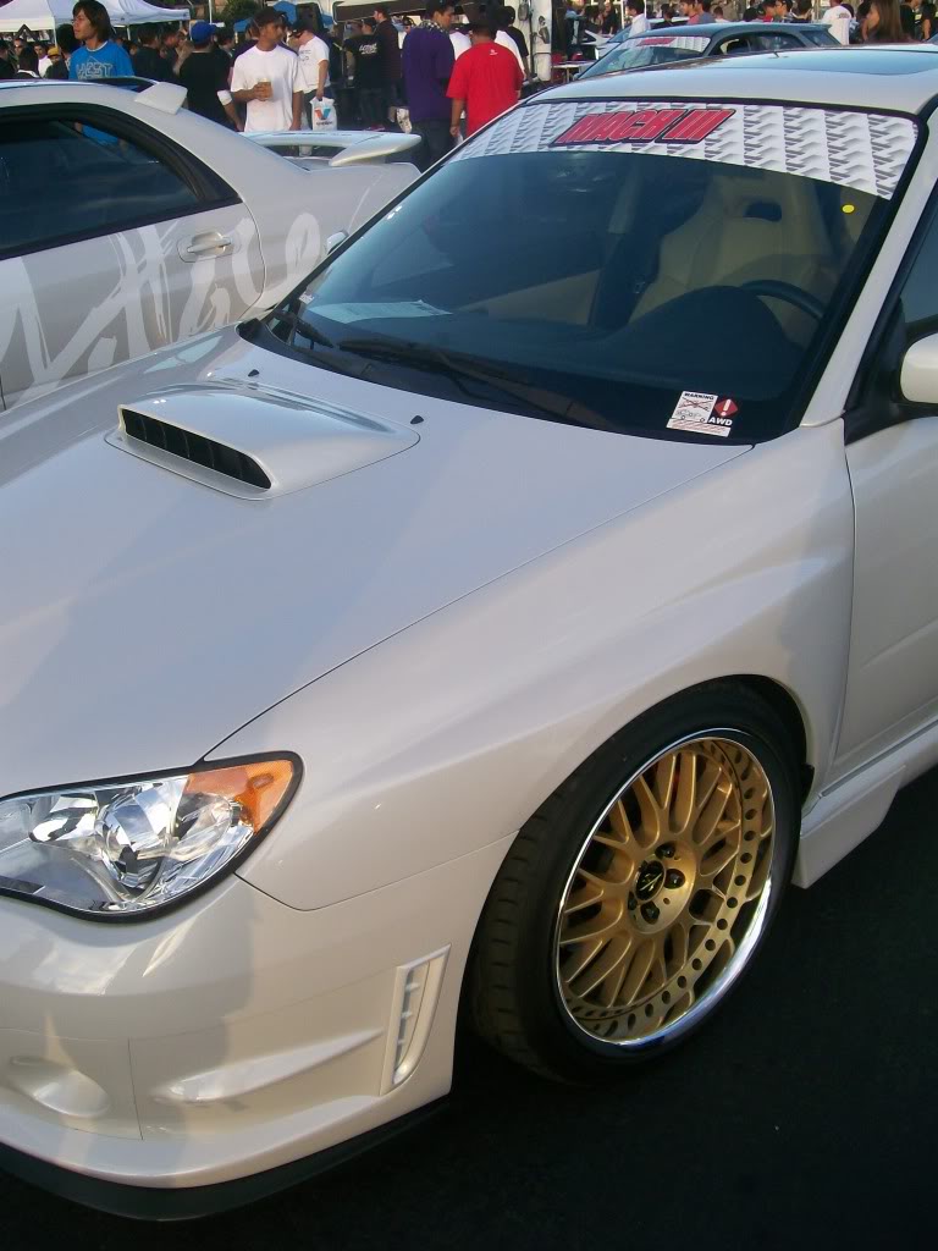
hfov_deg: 39.7
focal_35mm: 36
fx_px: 1301
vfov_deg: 51.4
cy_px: 626
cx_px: 469
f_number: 2.7
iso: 80
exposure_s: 1/368
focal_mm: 6
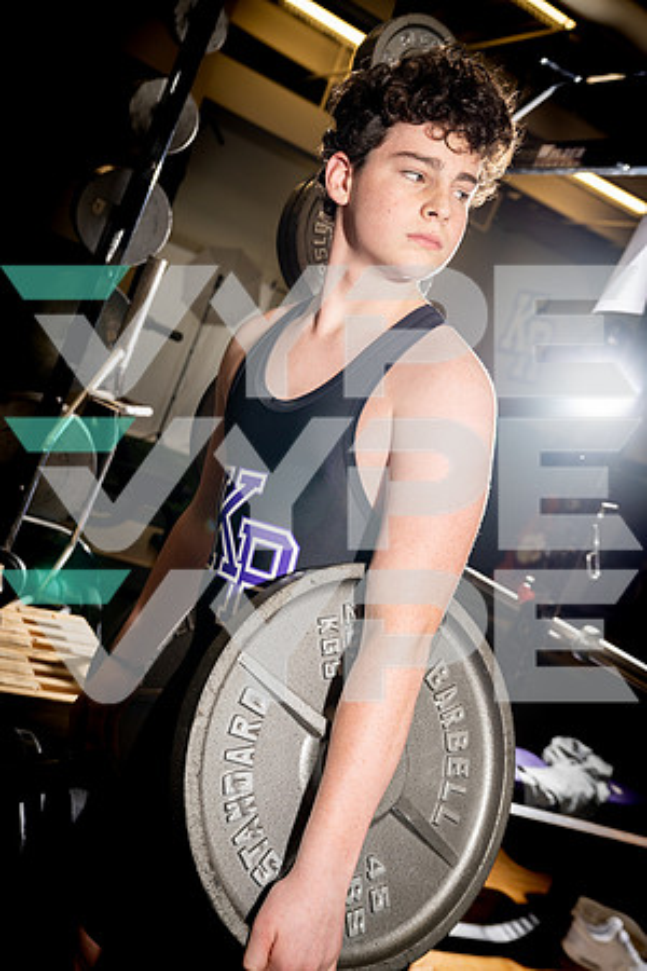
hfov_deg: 33.4
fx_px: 1078
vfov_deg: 48.5
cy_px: 486
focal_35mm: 40
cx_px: 324
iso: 500
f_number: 5
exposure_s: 1/250
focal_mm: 40
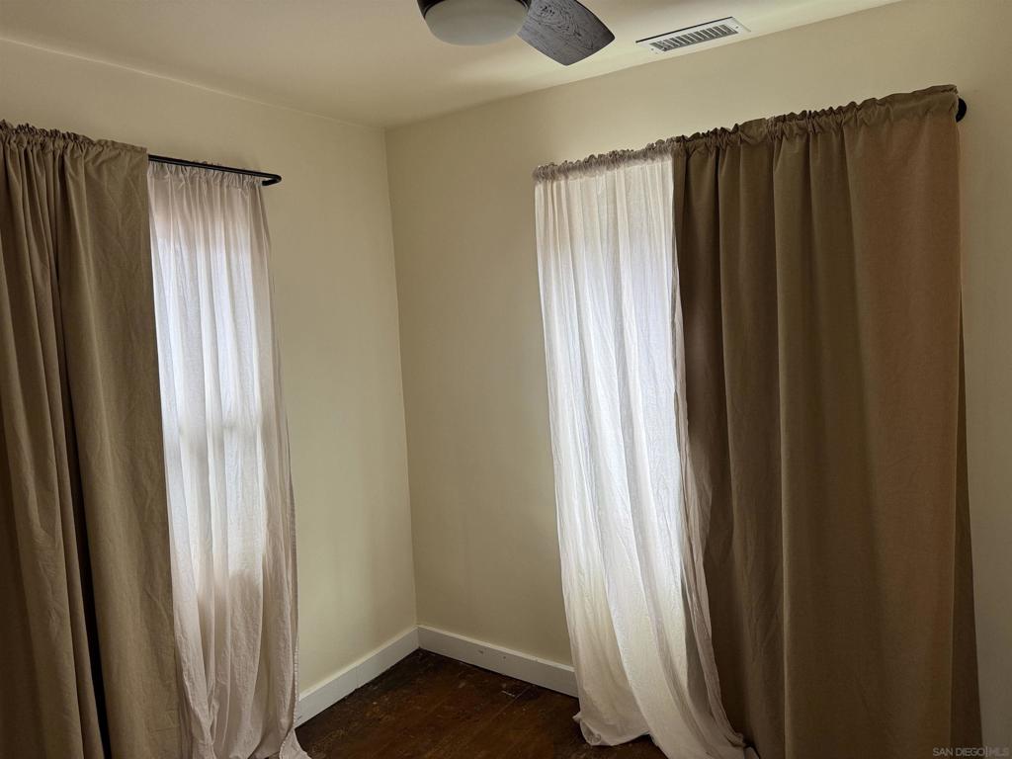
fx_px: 702
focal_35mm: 24
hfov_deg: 71.6
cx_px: 506
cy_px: 380
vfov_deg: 56.8
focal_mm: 6.76
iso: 100
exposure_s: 1/120
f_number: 1.78
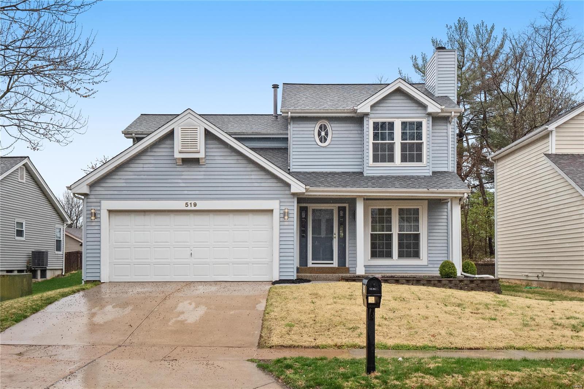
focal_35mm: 36
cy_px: 194
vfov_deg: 36.9
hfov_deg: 53.1
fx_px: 584
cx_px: 292
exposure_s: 1/500
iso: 400
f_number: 7.1
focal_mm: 18
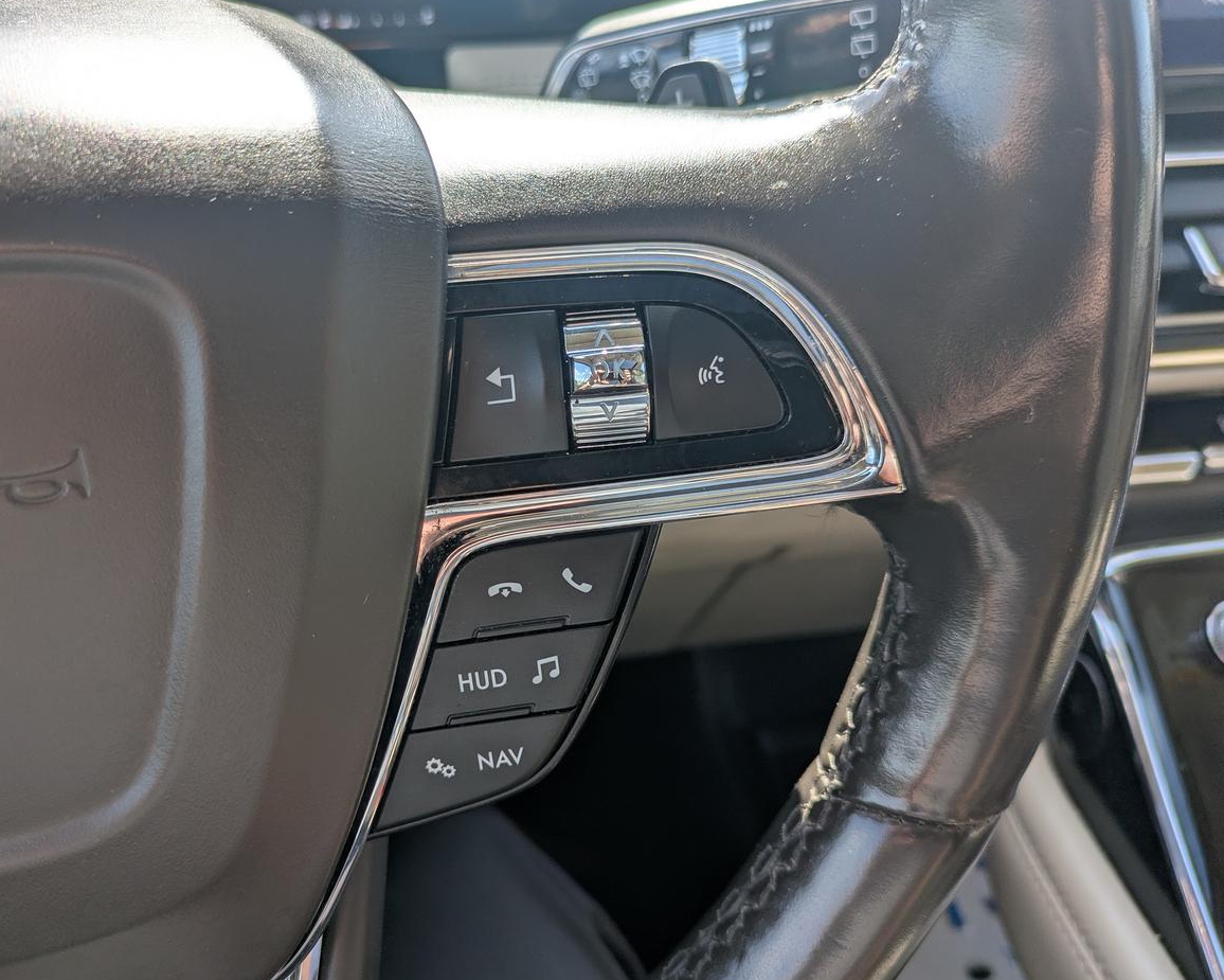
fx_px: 978
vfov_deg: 53.2
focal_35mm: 27
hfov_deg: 63.9
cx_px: 549
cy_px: 495
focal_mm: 5.43
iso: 55
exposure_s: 1/564
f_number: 1.89
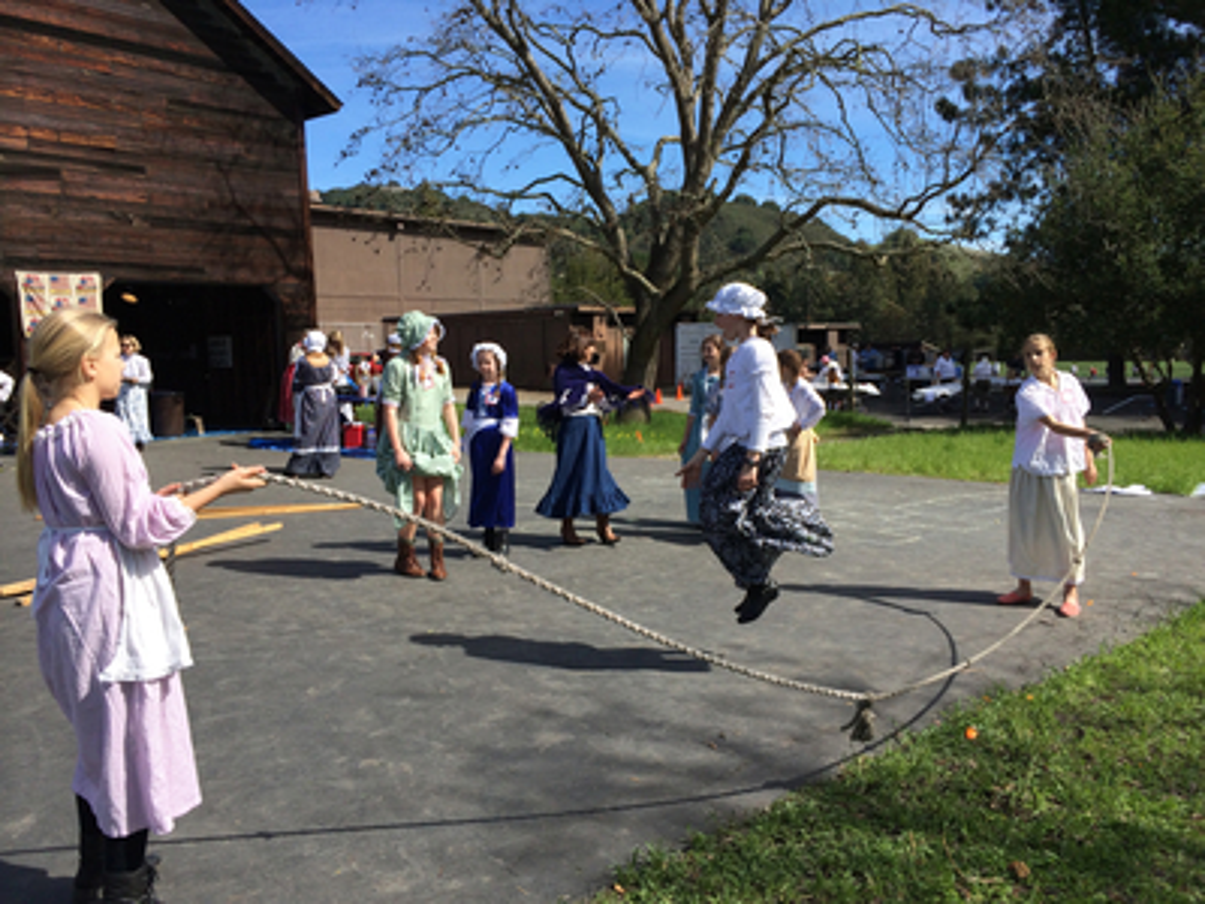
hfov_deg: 60.0
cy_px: 452
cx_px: 602
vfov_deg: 46.8
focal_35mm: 30
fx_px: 1044
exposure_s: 1/1866
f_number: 2.2
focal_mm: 4.12
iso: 40
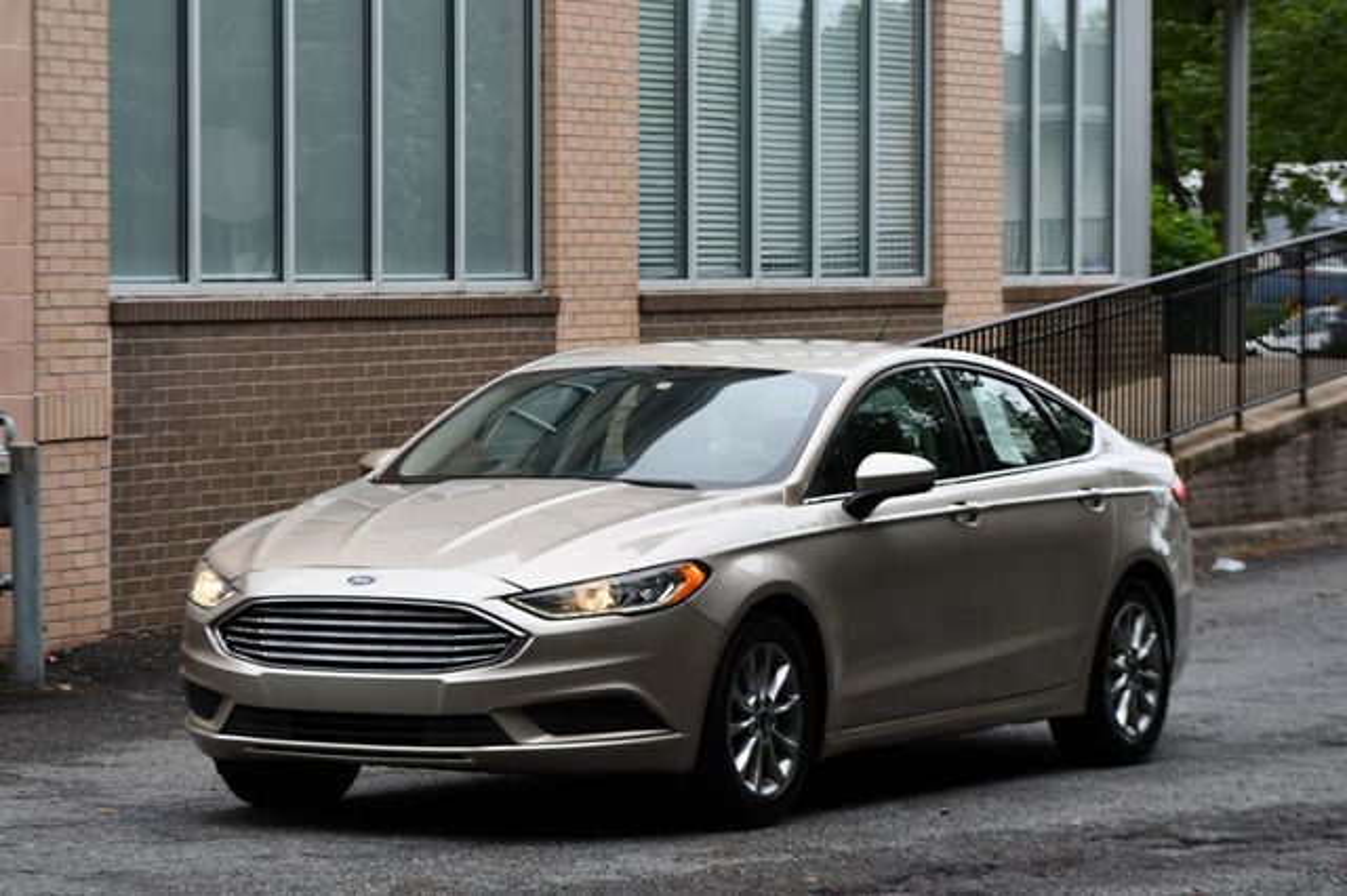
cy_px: 448
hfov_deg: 16.1
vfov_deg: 10.8
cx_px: 674
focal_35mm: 127
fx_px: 4749
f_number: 5.6
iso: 280
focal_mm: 85
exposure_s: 1/250
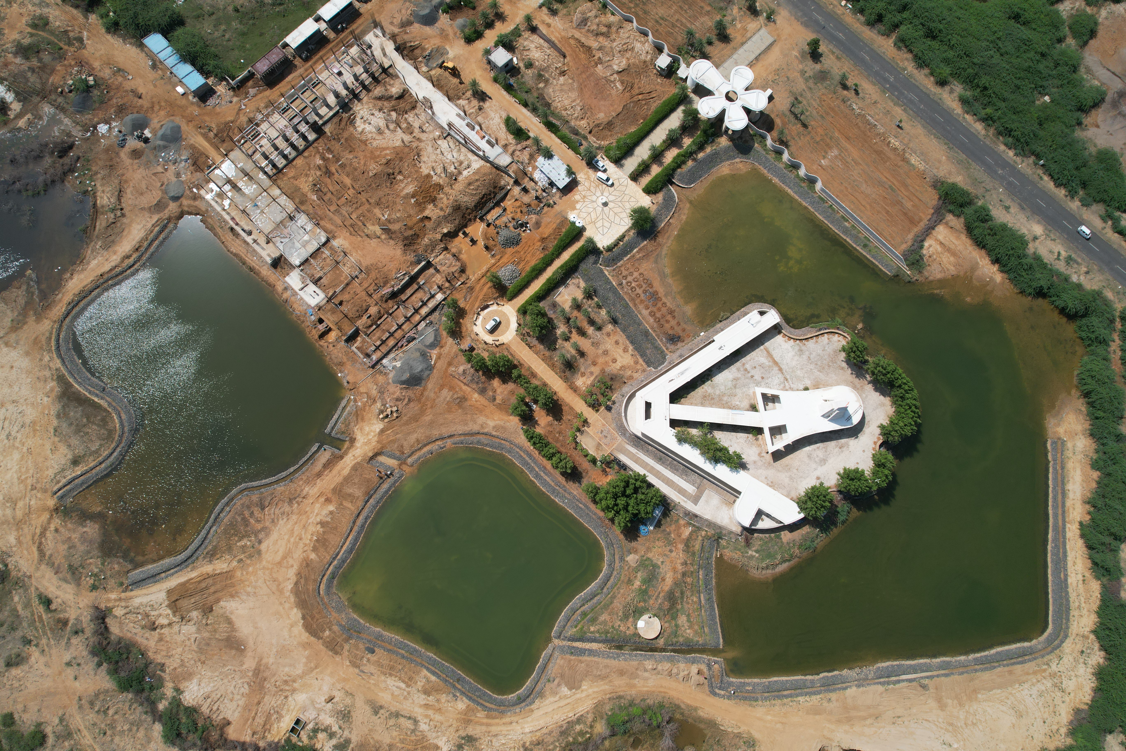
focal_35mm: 22
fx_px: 688
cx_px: 563
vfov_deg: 57.2
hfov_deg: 78.6
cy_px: 376
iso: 140
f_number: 2.8
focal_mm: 8.38
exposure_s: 1/3200
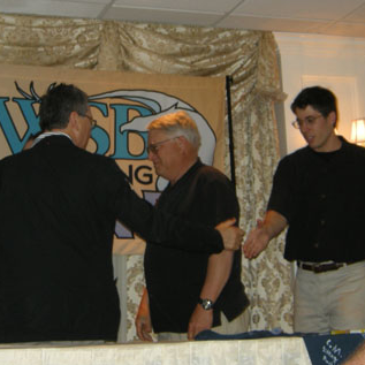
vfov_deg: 22.0
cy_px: 97
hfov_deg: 22.2
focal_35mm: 78
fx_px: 930
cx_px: 161
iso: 85
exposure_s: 1/30
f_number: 2.7
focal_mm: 7.5
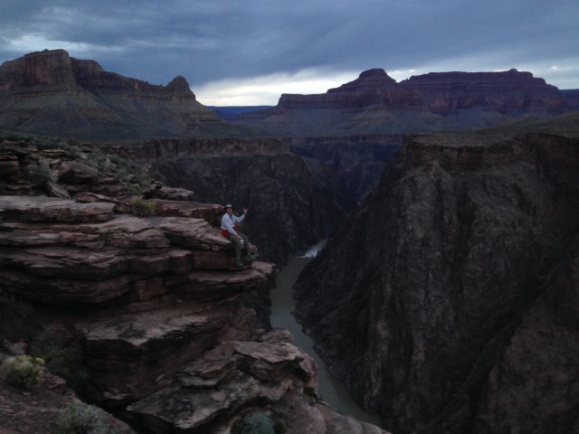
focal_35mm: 33
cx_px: 290
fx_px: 552
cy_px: 217
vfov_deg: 42.9
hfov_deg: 55.4
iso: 100
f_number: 2.4
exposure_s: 1/20
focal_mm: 4.12
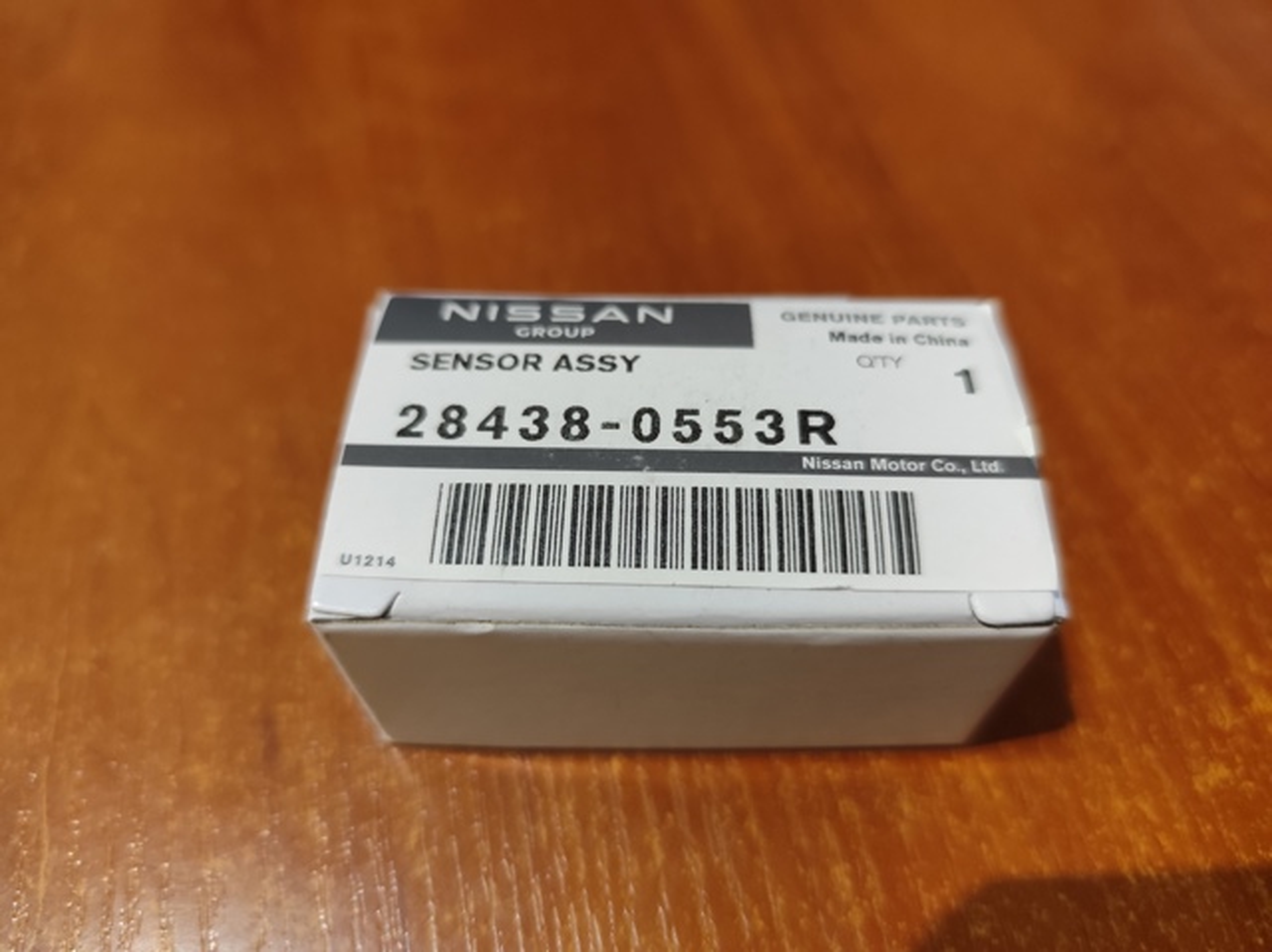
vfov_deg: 58.8
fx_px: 845
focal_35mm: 23
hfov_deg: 74.0
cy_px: 476
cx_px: 636
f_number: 1.65
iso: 1250
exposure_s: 1/50
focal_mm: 6.19
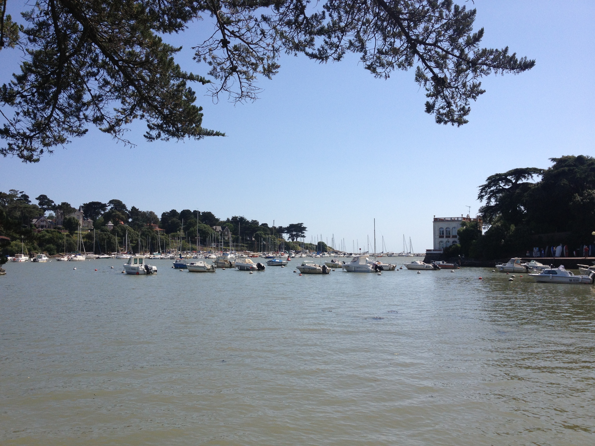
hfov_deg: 52.6
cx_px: 298
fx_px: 602
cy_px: 223
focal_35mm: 35
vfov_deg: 40.7
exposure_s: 1/2762
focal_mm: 4.28
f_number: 2.4
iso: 50
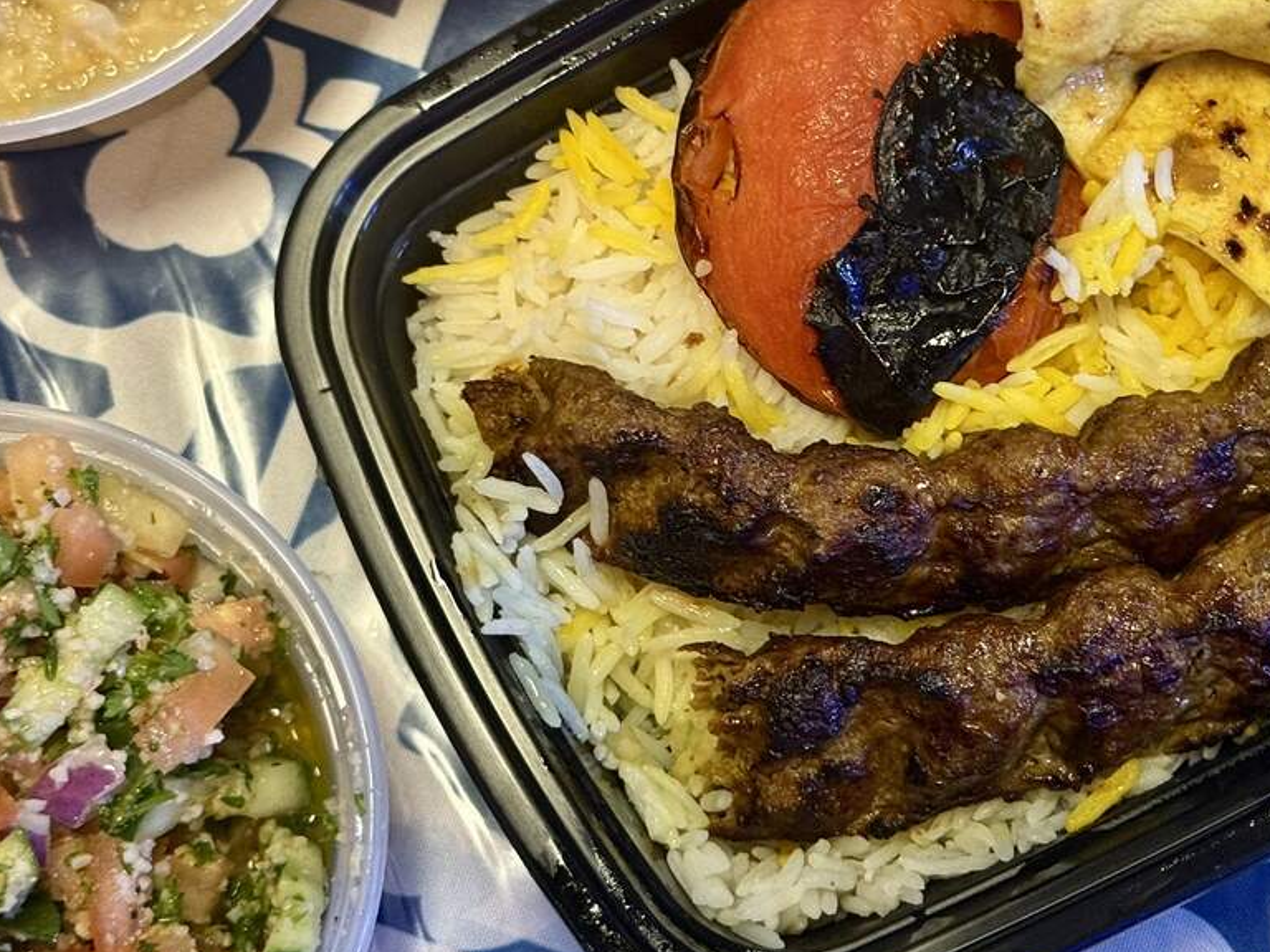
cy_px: 367
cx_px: 721
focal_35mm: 75
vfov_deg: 19.6
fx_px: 2752
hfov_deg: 26.0
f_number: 1.78
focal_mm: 6.76
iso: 320
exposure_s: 1/40
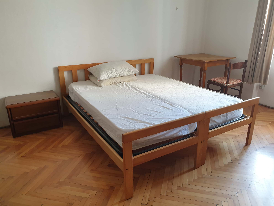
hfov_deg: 67.3
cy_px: 103
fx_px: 206
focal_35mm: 26
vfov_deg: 53.1
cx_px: 137
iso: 200
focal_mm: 4.3
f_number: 2.4
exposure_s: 1/50
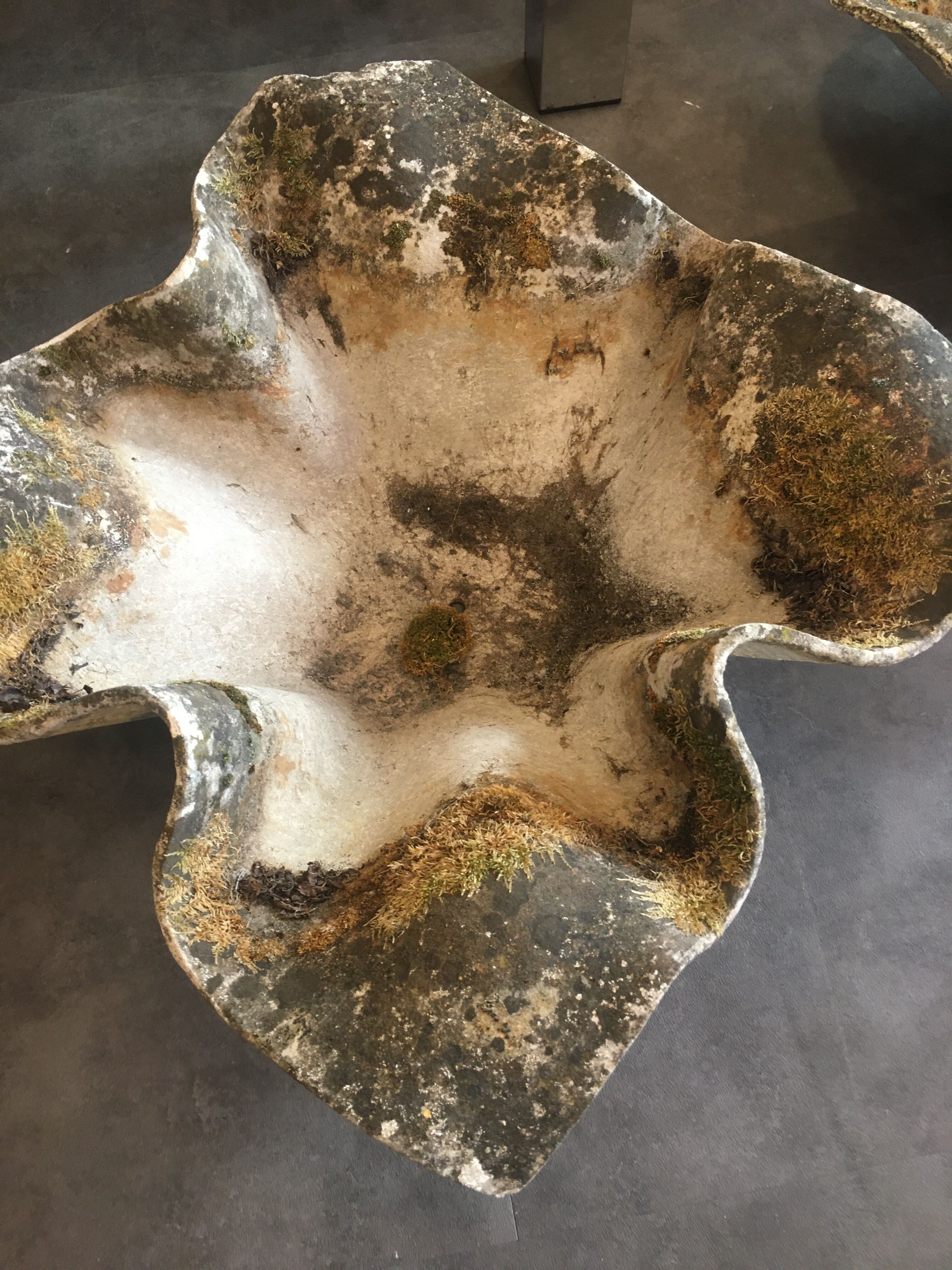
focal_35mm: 29
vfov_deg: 61.7
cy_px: 635
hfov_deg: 48.2
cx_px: 476
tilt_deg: -65.6
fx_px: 1063
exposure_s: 1/33
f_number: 2.2
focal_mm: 4.15
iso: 125
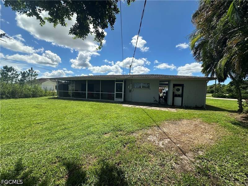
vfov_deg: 85.7
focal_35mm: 14
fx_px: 100
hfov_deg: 102.1
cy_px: 93
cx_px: 124
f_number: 2.2
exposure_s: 1/2353
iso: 40
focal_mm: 2.22
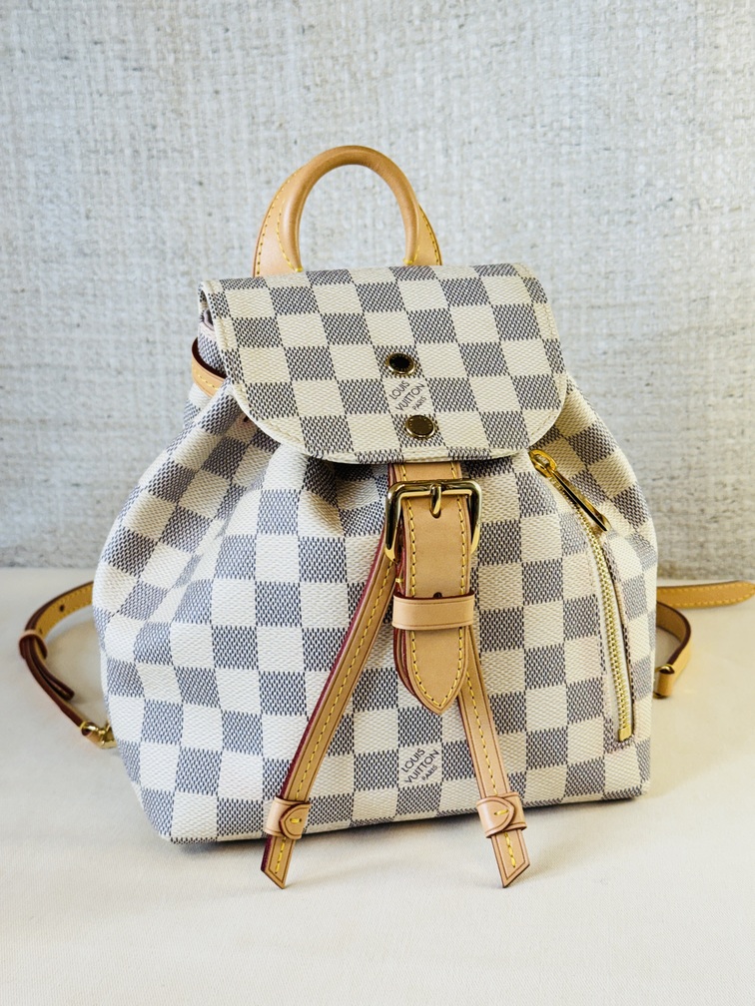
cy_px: 503
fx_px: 1396
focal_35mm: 48
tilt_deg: -12.6
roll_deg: +2.2
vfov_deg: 39.7
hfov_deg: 30.3
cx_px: 378
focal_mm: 6.76
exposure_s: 1/100
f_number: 1.78
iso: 80
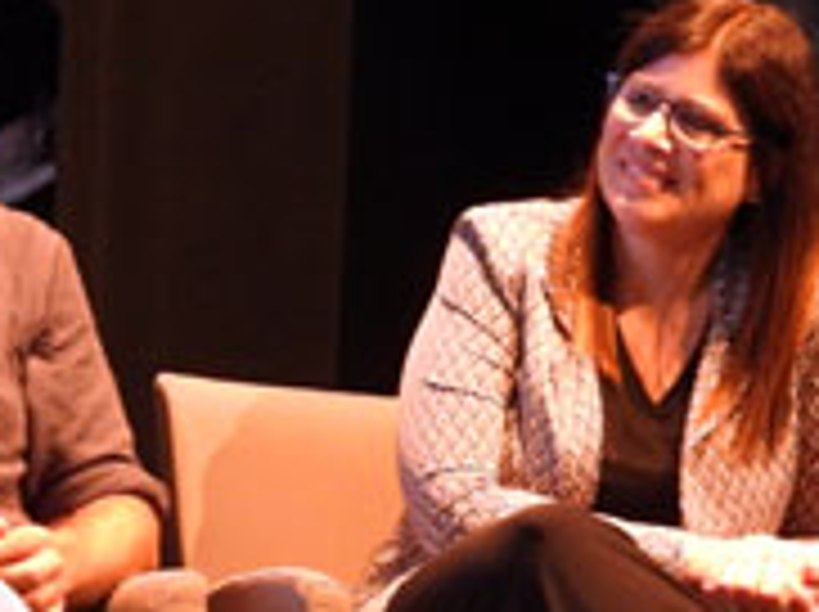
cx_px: 104
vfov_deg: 4.0
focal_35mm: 367
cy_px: 511
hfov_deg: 5.4
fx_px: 8672
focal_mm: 26.1
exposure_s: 1/8
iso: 800
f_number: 4
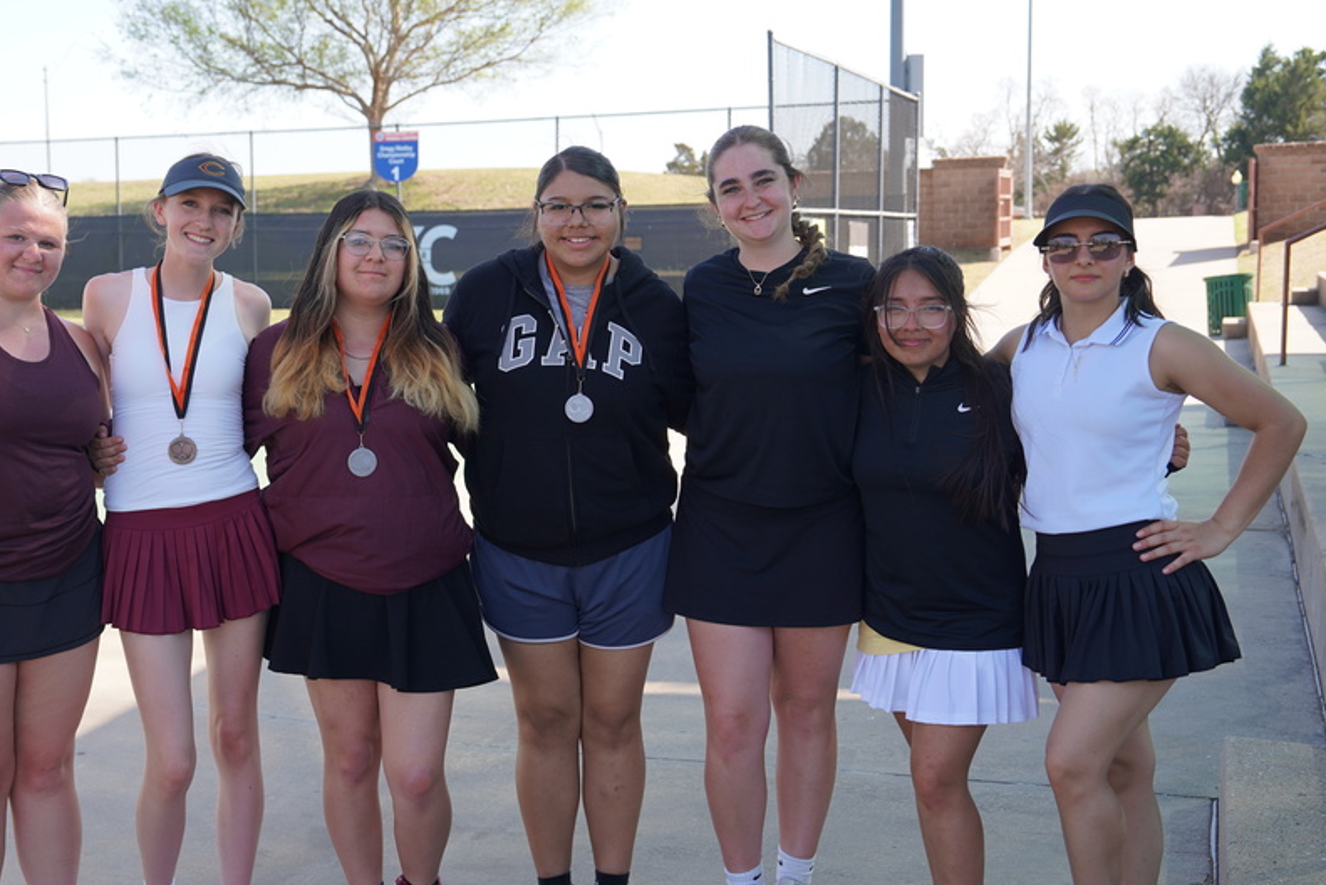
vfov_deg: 30.5
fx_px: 1621
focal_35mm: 44
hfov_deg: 44.2
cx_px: 528
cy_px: 401
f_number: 4
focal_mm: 34
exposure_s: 1/250
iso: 100
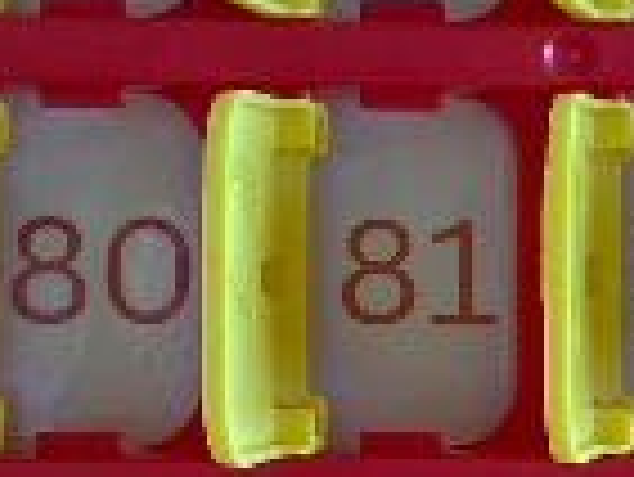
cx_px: 513
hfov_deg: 15.2
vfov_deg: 11.5
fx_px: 2365
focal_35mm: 129
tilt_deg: -83.4
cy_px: 277
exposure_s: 1/121
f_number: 1.8
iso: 125
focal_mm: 4.25
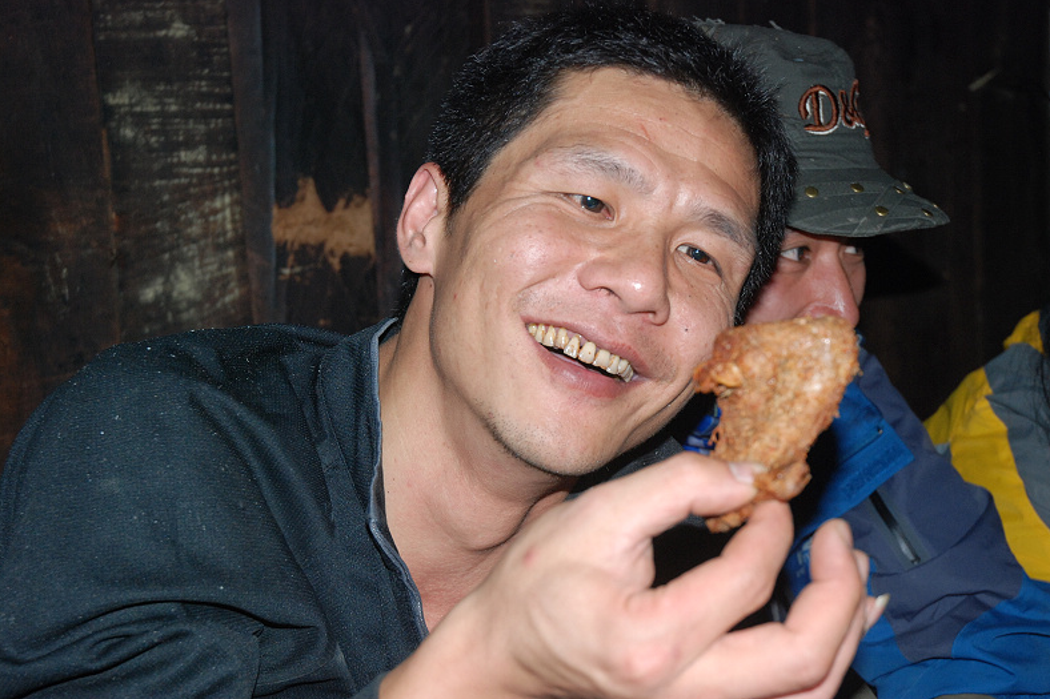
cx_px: 526
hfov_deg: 32.9
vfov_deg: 22.3
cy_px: 349
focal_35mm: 61
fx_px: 1779
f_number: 5.6
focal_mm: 40
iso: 500
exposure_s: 1/60
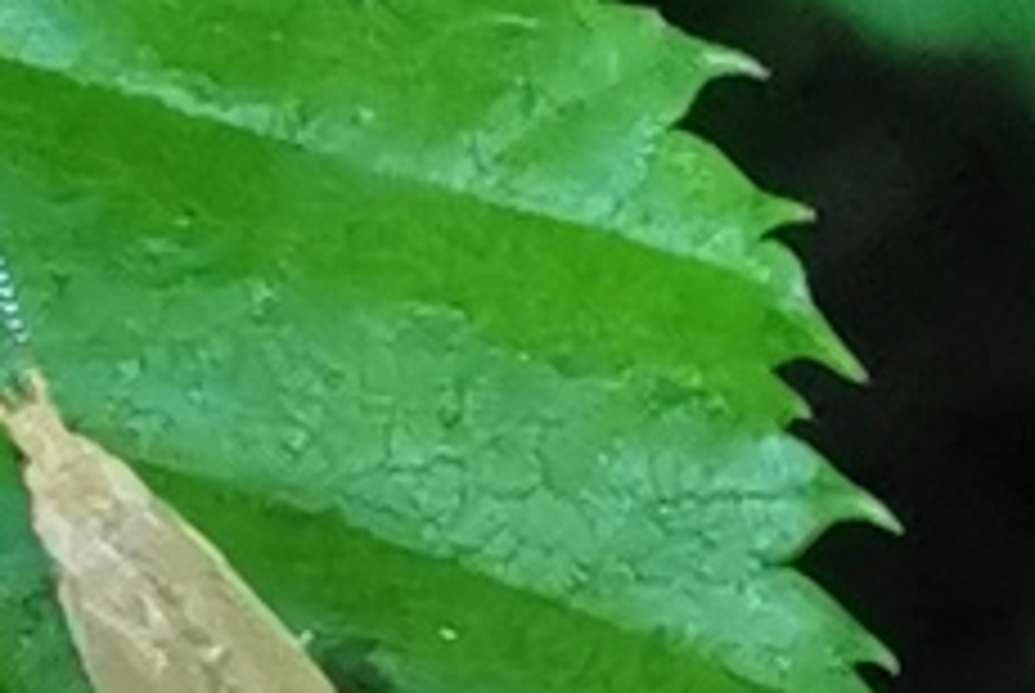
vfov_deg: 5.9
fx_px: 6736
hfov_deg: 8.8
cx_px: 252
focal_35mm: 234
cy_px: 729
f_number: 2.2
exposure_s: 1/33.3
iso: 250
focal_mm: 2.26
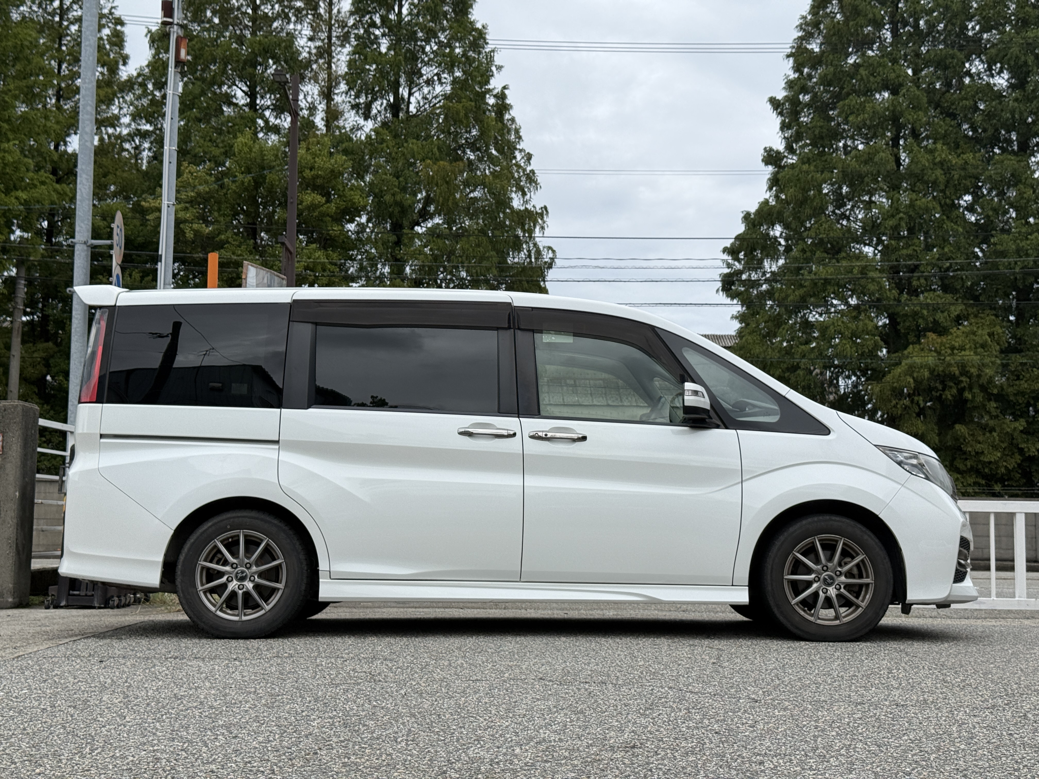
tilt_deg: +5.4
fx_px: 1441
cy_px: 390
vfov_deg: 30.3
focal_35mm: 48
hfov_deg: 39.7
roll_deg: -0.7
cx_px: 520
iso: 64
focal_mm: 6.76
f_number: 1.78
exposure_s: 1/4329
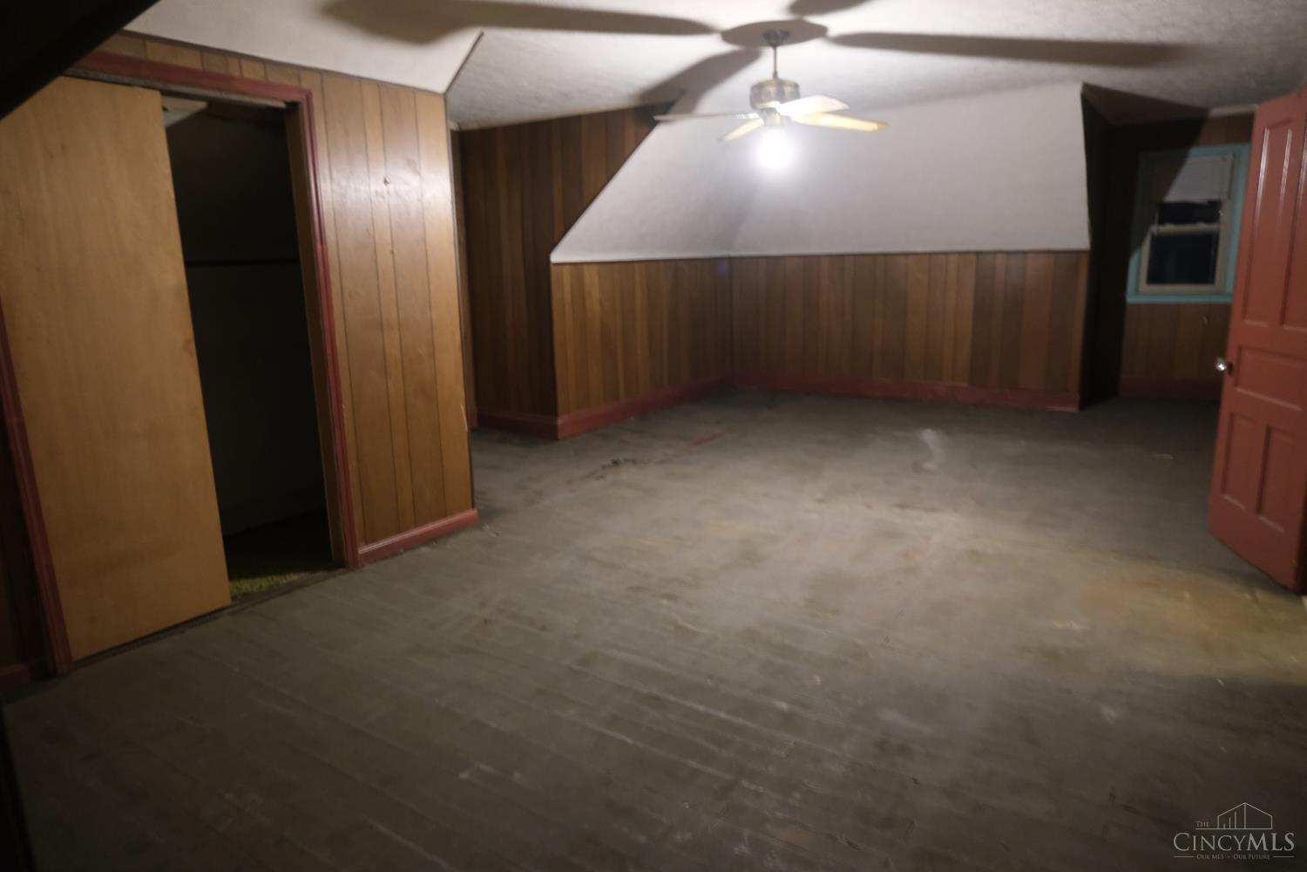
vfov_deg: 55.1
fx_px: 835
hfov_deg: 76.1
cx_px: 654
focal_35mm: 23
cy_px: 436
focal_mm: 15.2
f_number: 3.5
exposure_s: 1/10
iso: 3200
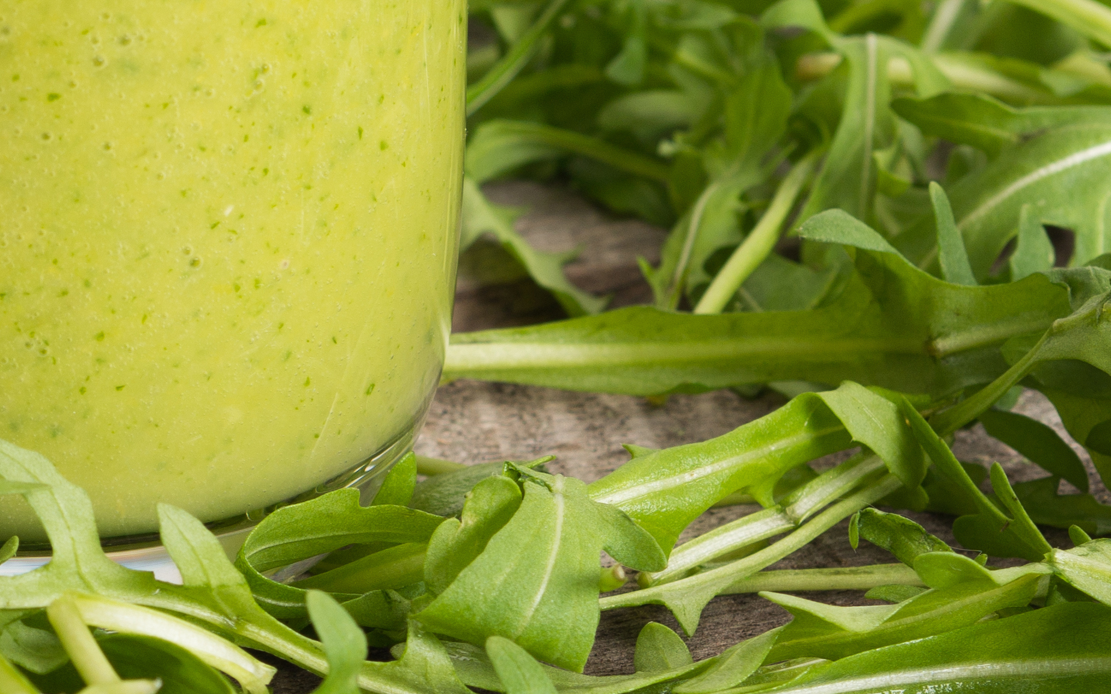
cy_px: 151
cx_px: -157
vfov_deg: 5.5
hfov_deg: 8.7
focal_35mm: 238
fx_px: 7206
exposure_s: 1/200
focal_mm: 45
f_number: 6.3
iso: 100
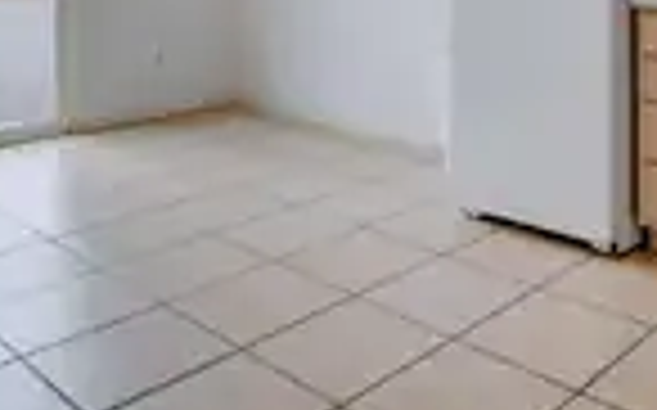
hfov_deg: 46.0
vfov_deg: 27.5
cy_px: -56
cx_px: 472
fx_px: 751
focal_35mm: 42
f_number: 4.5
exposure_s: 1/80
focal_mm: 10
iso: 100
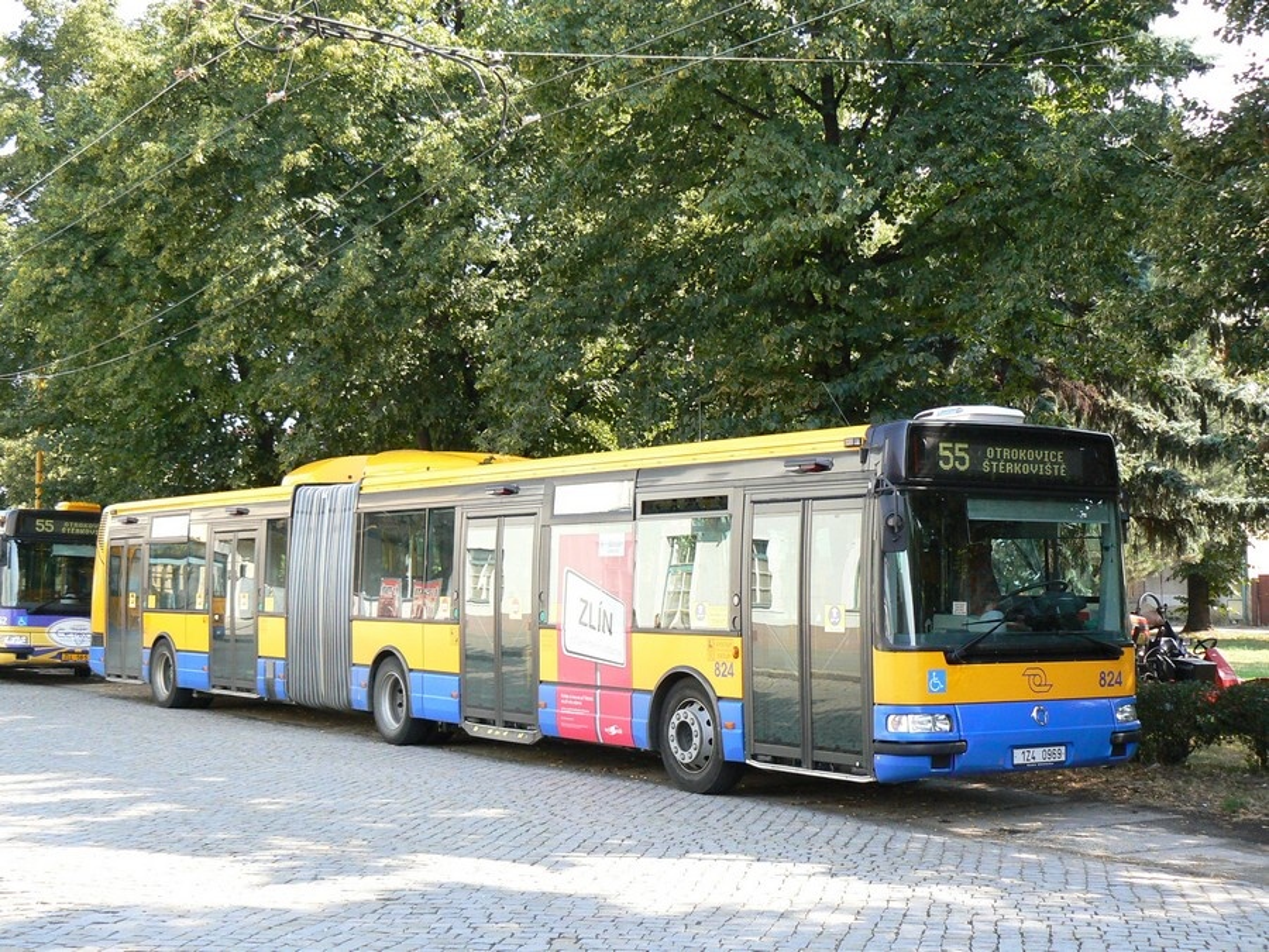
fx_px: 1870
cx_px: 634
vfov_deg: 28.6
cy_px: 476
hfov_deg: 37.5
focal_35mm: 51
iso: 200
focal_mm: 8.6
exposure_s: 1/400
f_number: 2.8
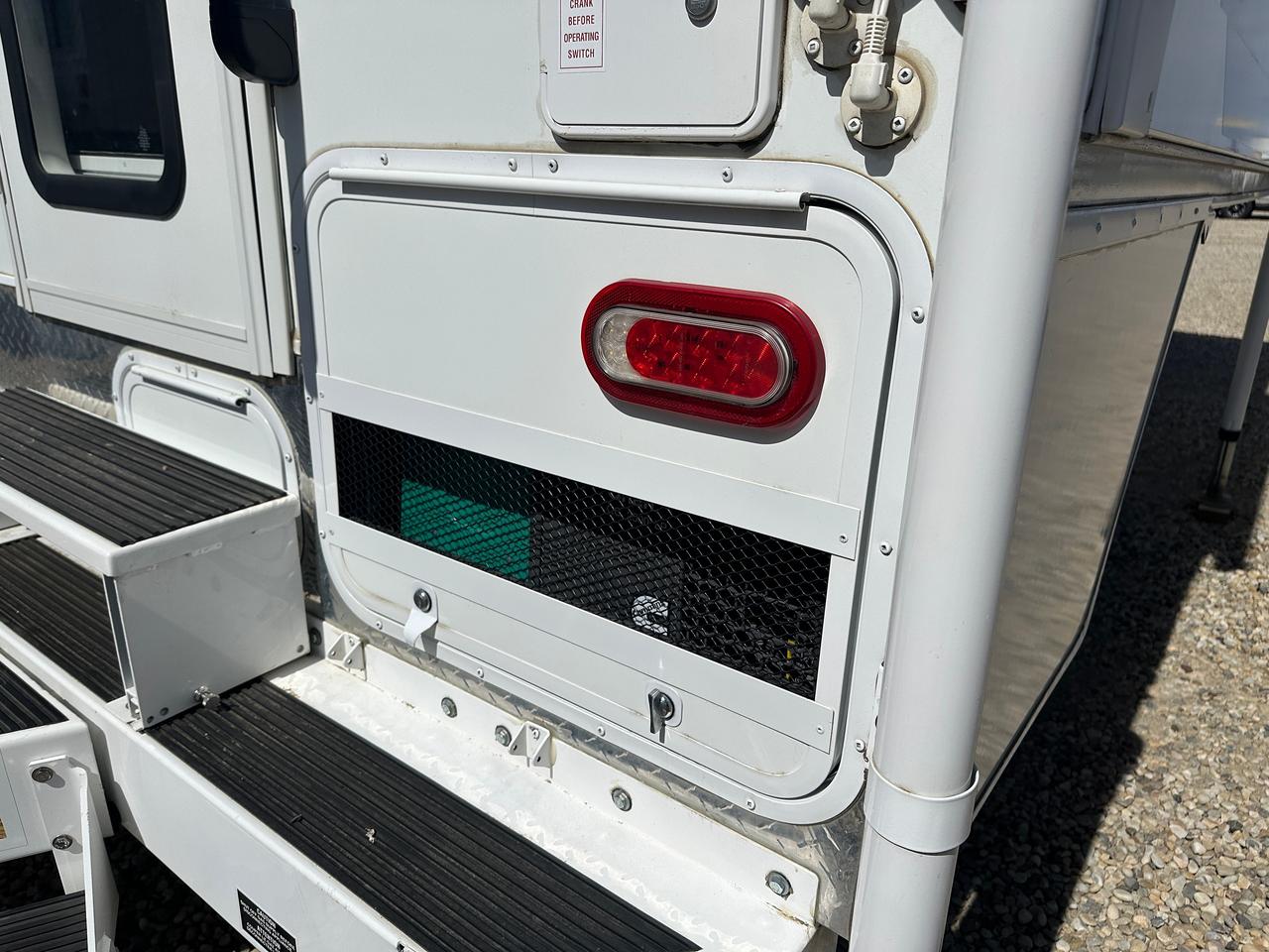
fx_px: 880
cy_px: 476
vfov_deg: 56.8
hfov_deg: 71.6
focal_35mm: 24
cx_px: 634
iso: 80
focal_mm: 6.86
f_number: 1.78
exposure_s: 1/18519
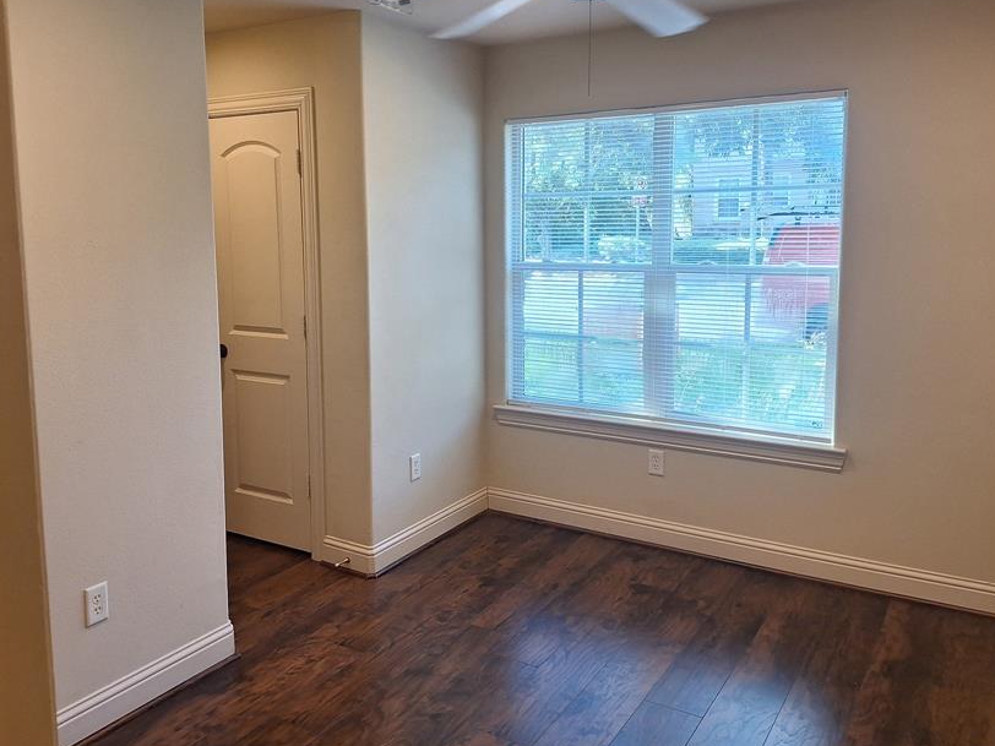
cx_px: 441
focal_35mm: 29
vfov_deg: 48.0
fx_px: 834
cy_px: 300
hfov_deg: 61.5
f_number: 1.8
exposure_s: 1/120
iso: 50
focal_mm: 5.54
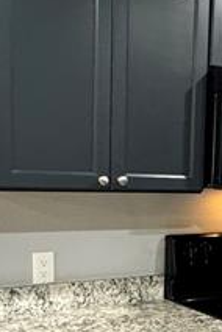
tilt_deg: -10.1
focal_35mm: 70
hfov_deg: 18.4
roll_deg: -3.1
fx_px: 647
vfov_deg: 28.2
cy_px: 267
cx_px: 272
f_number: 2.2
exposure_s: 1/60
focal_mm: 2.22
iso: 800
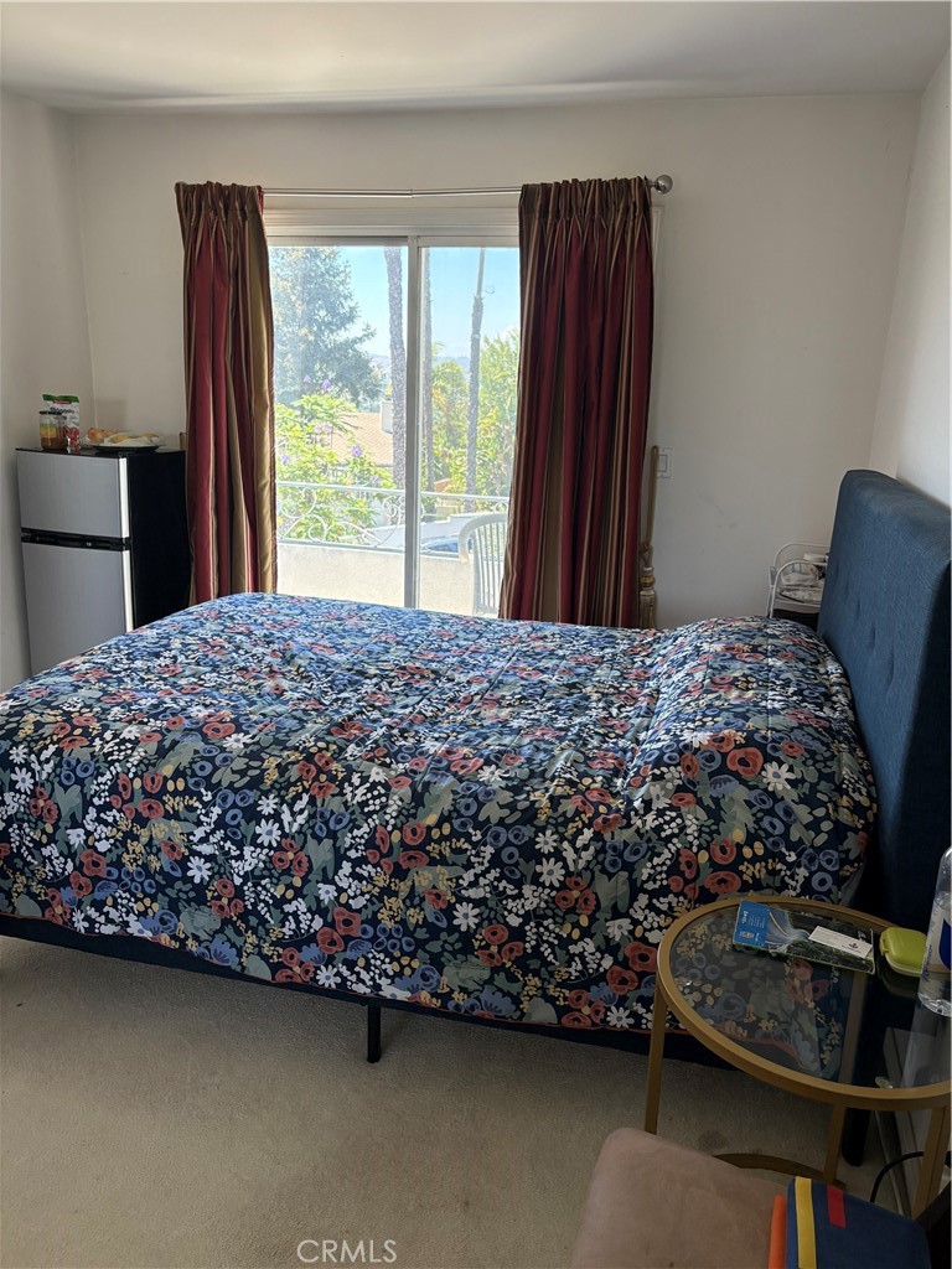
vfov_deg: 67.3
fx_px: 953
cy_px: 634
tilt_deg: -14.8
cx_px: 476
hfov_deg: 53.1
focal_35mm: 26
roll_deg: -1.5
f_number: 1.6
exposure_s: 1/223
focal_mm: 5.96
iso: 125
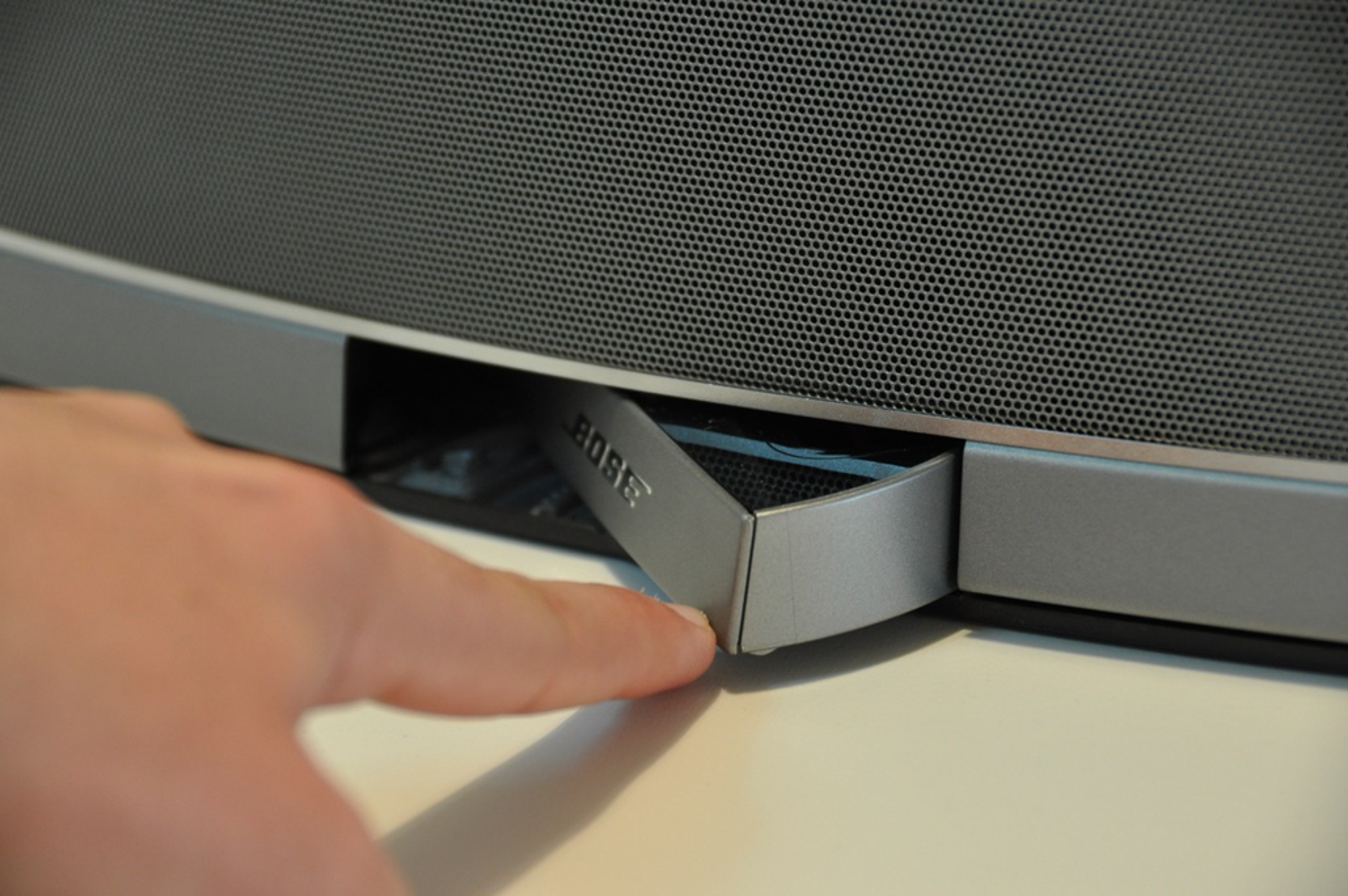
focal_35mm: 135
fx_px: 5050
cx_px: 674
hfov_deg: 15.2
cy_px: 448
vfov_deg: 10.1
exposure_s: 1/30
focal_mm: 90
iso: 900
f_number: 5.3
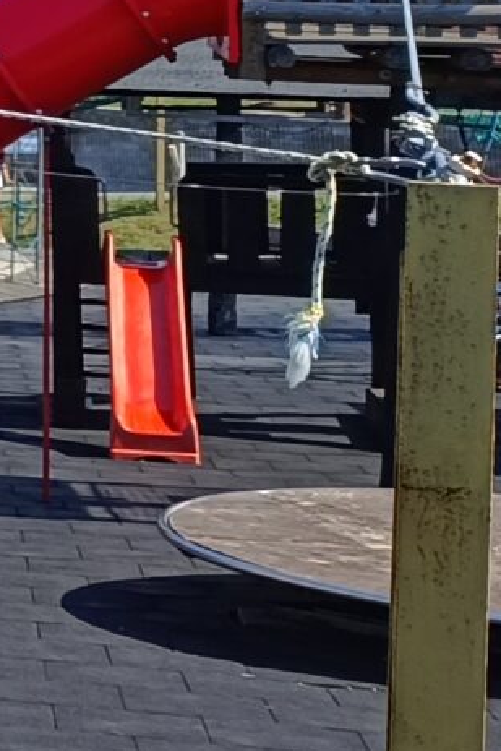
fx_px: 2878
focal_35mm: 138
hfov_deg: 7.2
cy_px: -19
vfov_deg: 14.6
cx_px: -1521
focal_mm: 5.59
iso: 57
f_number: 1.88
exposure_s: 1/1012
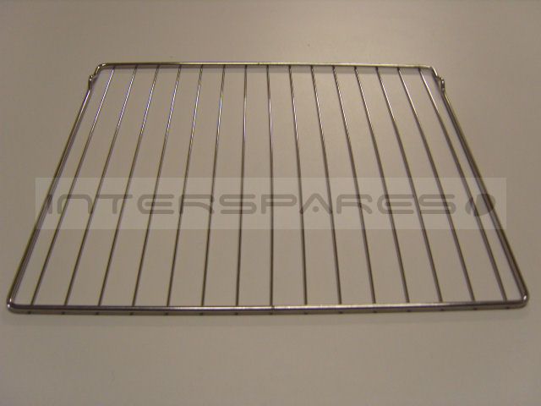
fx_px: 547
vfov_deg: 40.7
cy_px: 203
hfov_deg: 52.6
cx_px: 270
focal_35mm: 35
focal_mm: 7.4
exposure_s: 1/30
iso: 155
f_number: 2.8
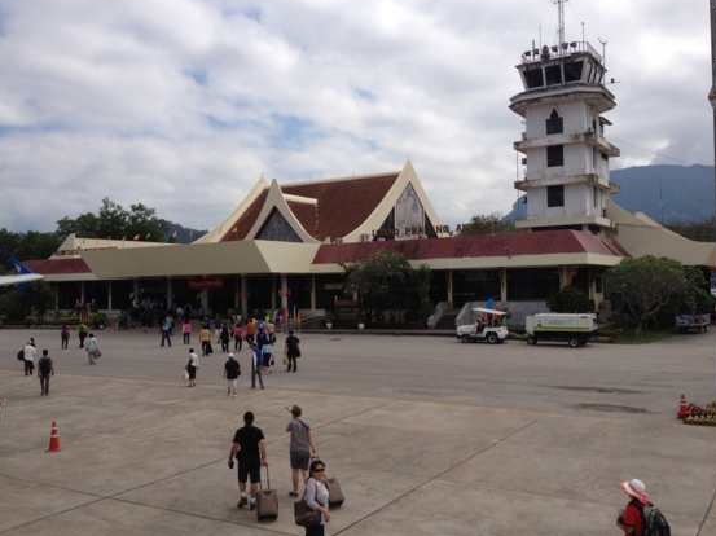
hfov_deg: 49.0
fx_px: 785
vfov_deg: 37.7
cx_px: 346
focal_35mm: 38
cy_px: 273
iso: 64
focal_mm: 4.28
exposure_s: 1/2632
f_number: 2.4
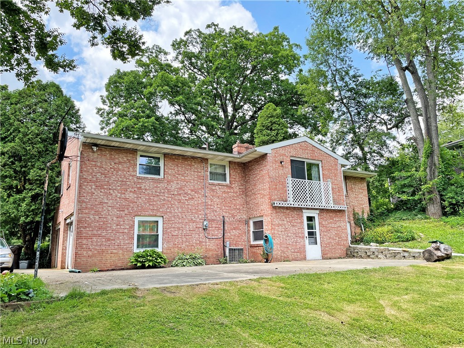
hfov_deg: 67.3
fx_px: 349
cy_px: 174
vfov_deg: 53.1
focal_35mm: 26
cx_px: 232
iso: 32
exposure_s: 1/1195
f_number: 1.6
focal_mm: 4.2
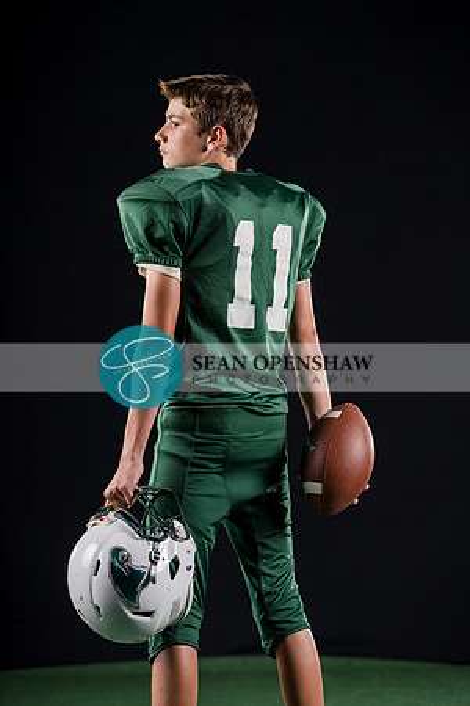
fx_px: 2409
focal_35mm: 123
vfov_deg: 16.7
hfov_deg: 11.1
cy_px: 353
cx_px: 235
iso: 200
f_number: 4
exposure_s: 1/160
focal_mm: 123
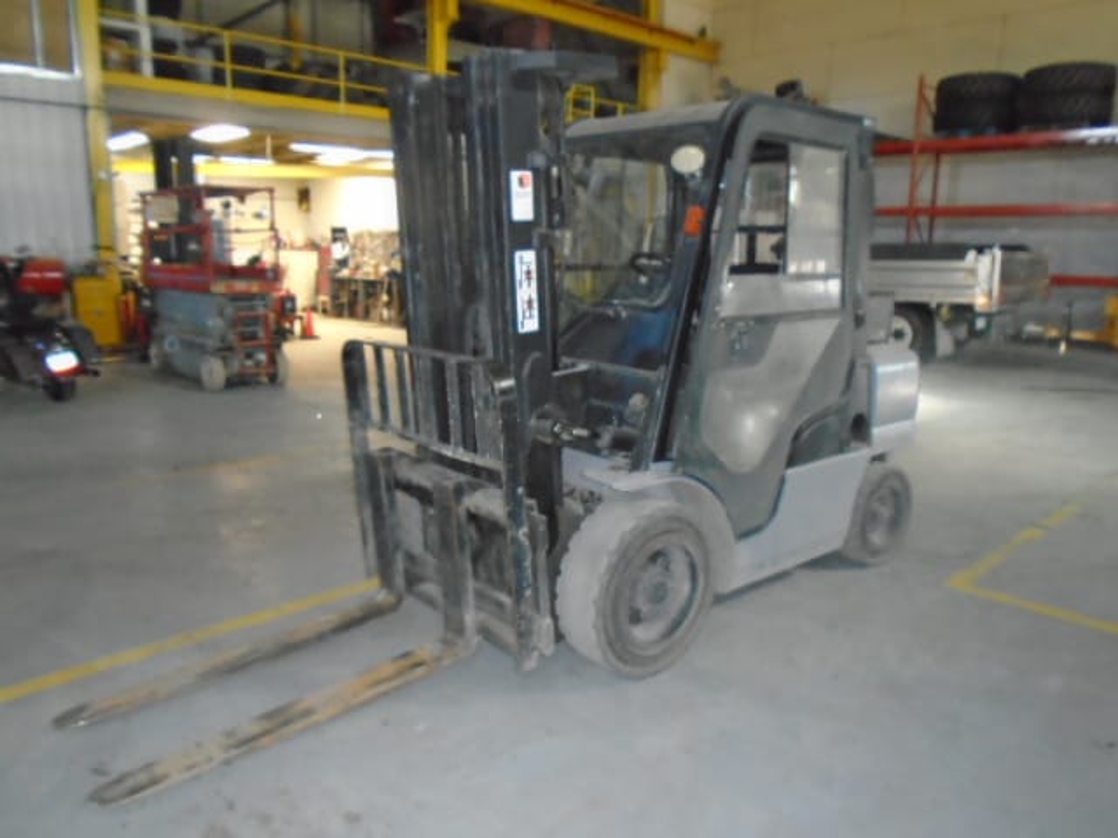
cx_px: 559
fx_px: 840
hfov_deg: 67.3
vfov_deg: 53.1
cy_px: 419
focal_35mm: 26
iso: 800
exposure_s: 1/30
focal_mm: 4.6
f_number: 3.2
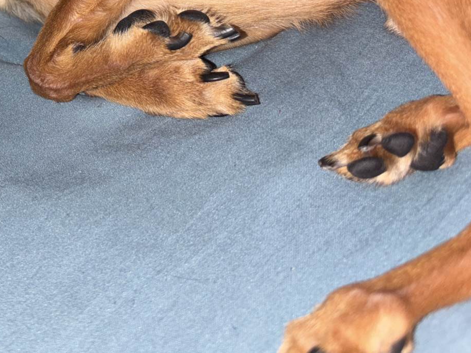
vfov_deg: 24.5
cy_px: 2
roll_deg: +23.1
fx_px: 776
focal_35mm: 57
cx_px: 24
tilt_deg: -34.4
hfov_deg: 31.7
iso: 50
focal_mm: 5.96
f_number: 1.6
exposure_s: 1/4
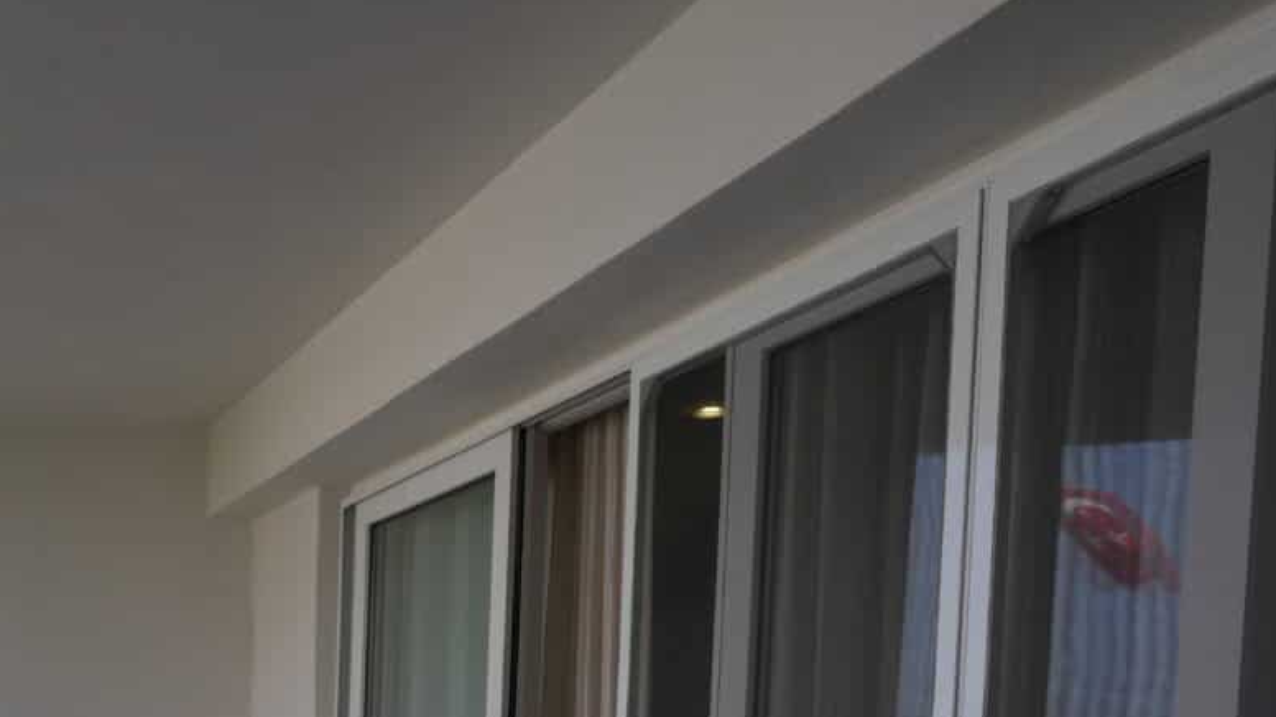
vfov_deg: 23.1
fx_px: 1590
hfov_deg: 34.2
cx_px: -294
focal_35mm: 47
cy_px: 877
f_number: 6.3
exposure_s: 1/160
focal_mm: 17
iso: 100
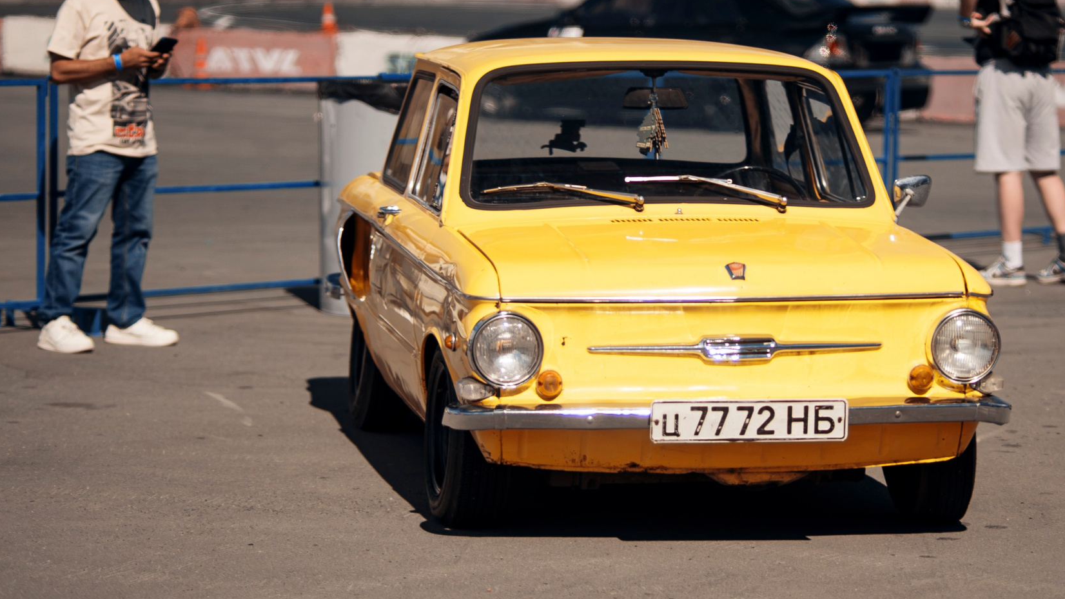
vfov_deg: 8.8
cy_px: 271
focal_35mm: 138
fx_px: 3898
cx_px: 658
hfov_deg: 15.5
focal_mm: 85
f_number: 1.8
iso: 200
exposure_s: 1/800
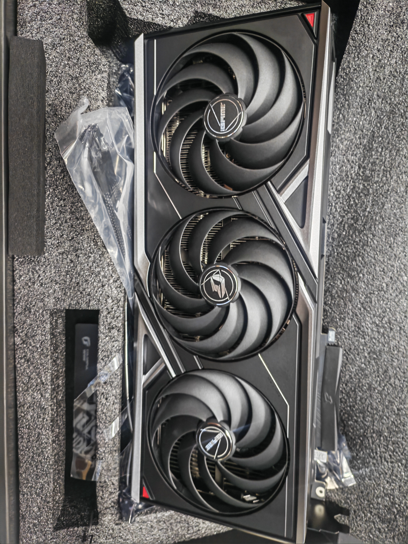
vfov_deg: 71.6
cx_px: 204
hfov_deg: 56.8
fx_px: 377
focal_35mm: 24
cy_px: 272
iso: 800
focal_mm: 5.52
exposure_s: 1/14
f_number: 1.9
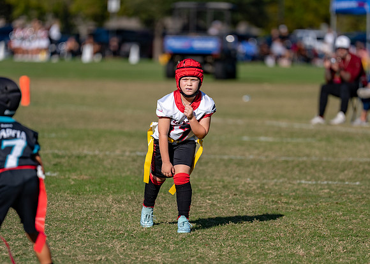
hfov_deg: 6.5
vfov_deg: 4.6
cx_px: 196
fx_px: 3255
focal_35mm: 310
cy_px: 143
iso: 100
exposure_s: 1/2500
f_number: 2.8
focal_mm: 200
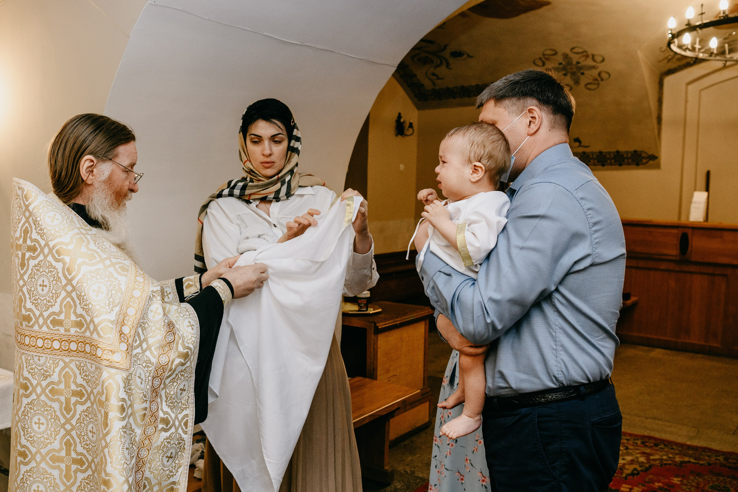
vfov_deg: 35.9
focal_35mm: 37
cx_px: 326
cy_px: 236
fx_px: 758
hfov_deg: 51.8
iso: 640
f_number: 3.5
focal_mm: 26
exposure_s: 1/160
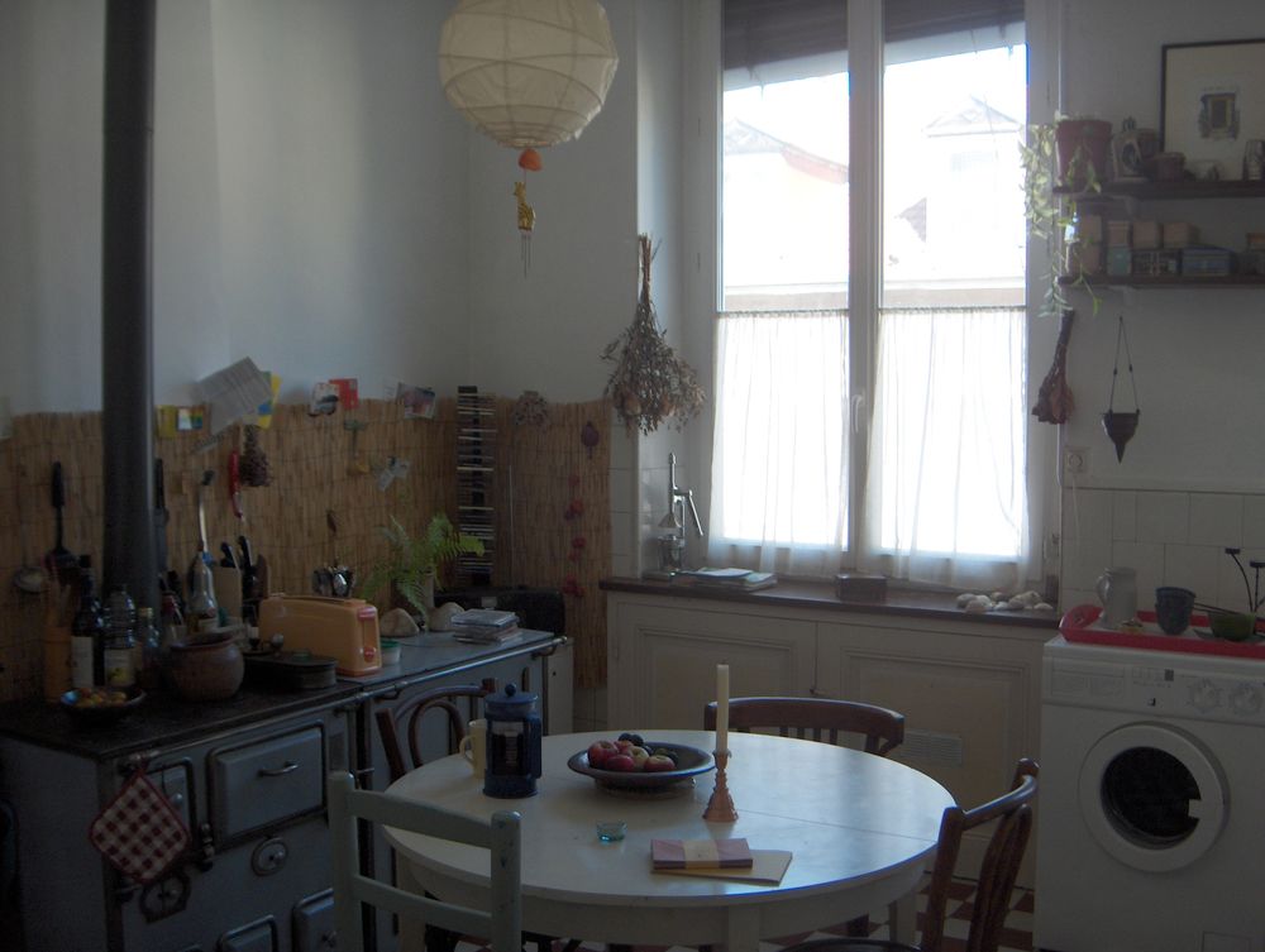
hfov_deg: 47.8
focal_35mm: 39
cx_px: 632
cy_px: 476
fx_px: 1427
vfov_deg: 36.9
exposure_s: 1/76.3
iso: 200
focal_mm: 8
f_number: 2.8
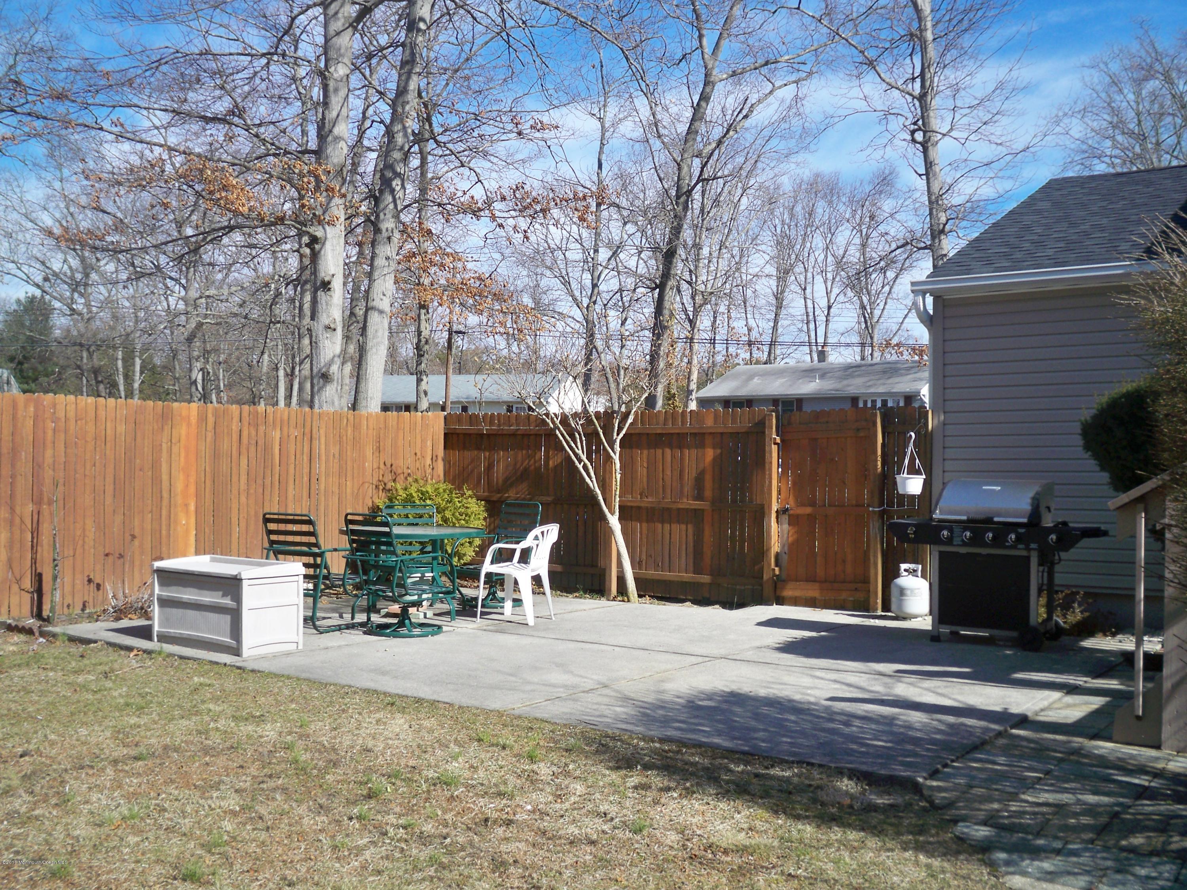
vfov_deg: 40.7
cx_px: 594
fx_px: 1200
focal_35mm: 35
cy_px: 445
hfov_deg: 52.6
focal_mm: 6.3
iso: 100
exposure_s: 1/400
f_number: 4.7
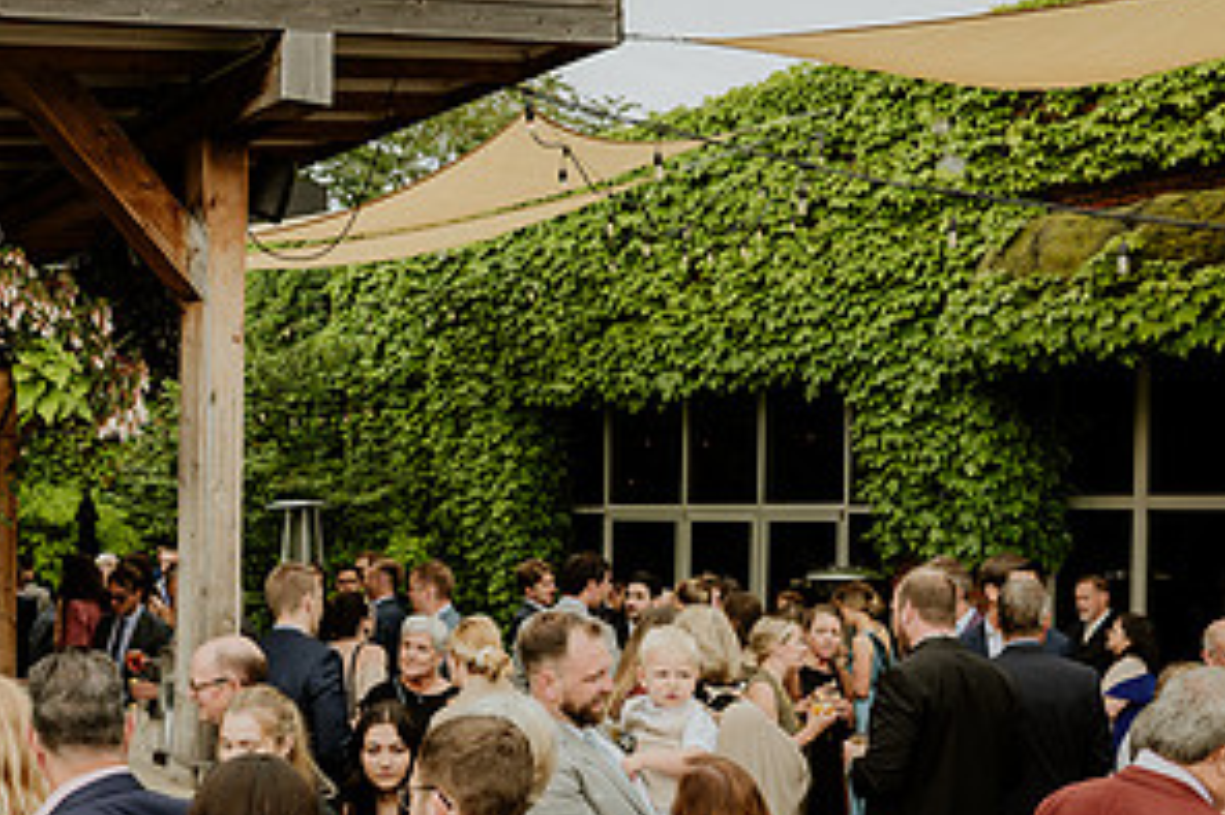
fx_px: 1632
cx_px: 449
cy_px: 550
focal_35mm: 48
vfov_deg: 27.8
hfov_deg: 40.8
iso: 80
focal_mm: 24
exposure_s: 1/200
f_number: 3.5
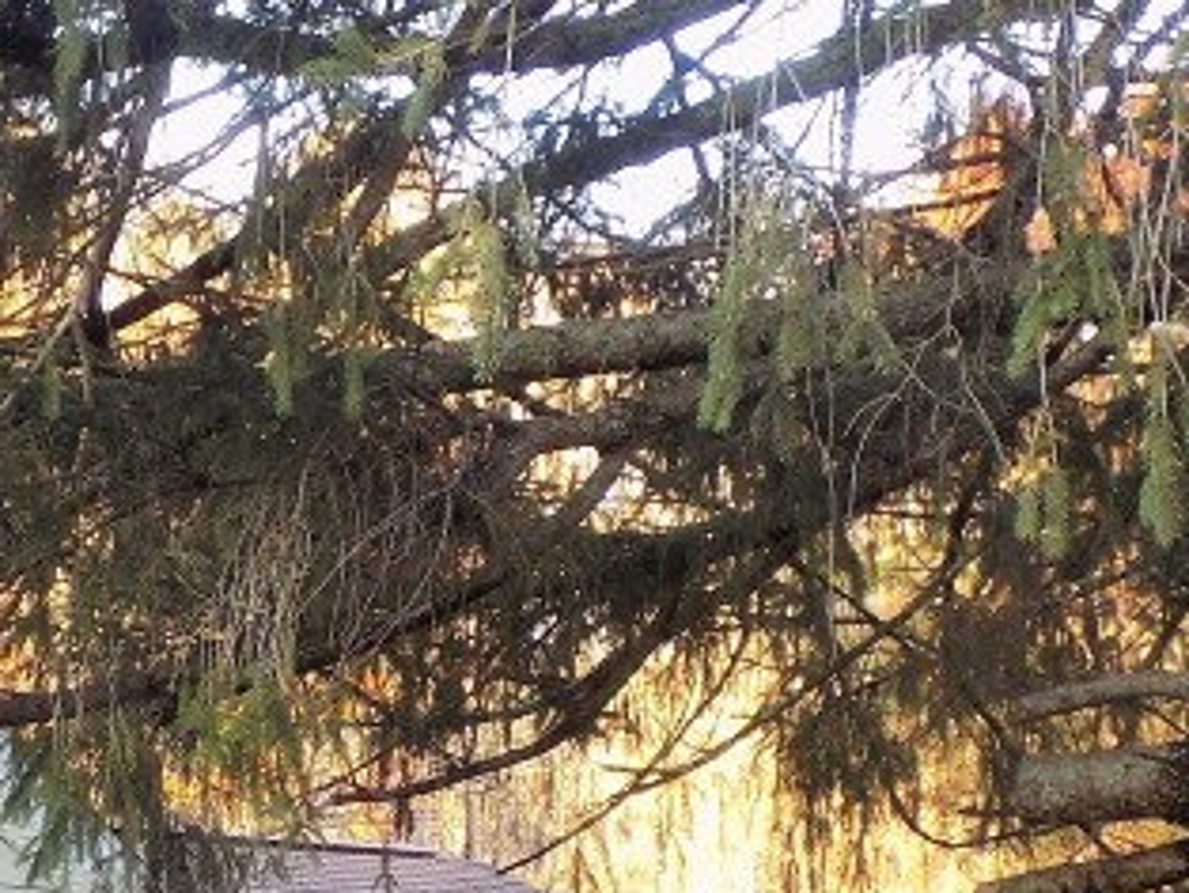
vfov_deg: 9.8
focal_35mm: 150
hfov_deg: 13.1
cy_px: 969
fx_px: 5156
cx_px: 348
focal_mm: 8.1
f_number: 3.7
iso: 125
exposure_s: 1/30
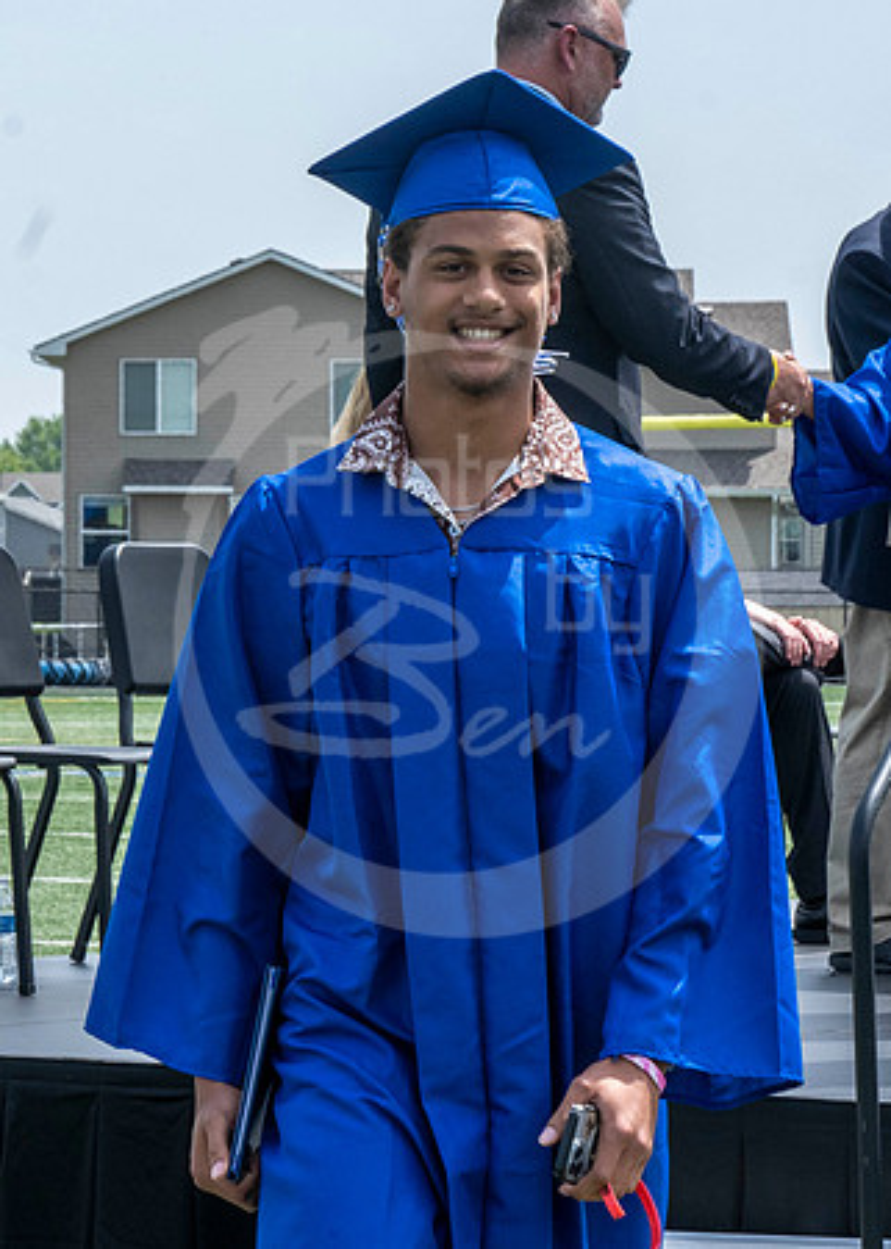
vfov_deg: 10.1
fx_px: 7091
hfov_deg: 7.2
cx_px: 128
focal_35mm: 200
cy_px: 471
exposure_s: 1/250
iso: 200
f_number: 13
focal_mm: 70
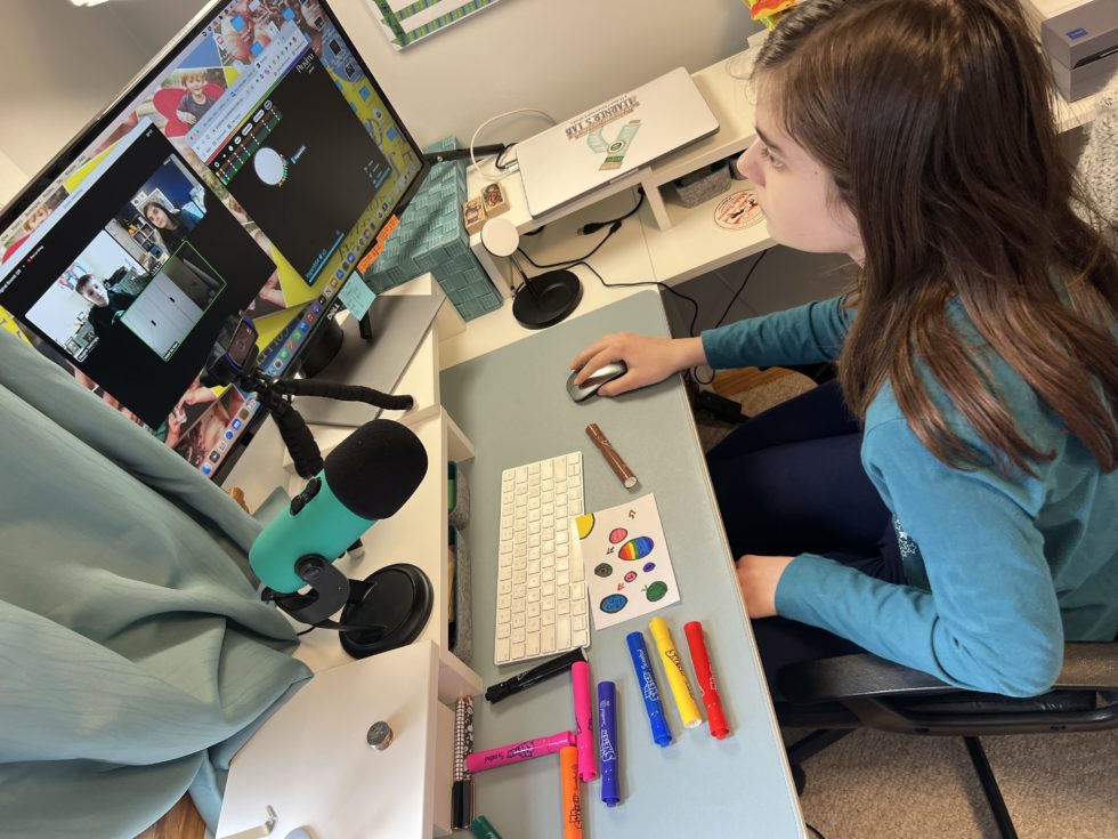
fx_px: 840
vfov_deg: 53.1
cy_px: 420
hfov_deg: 67.3
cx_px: 559
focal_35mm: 26
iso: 80
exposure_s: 1/60
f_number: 1.5
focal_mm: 5.7
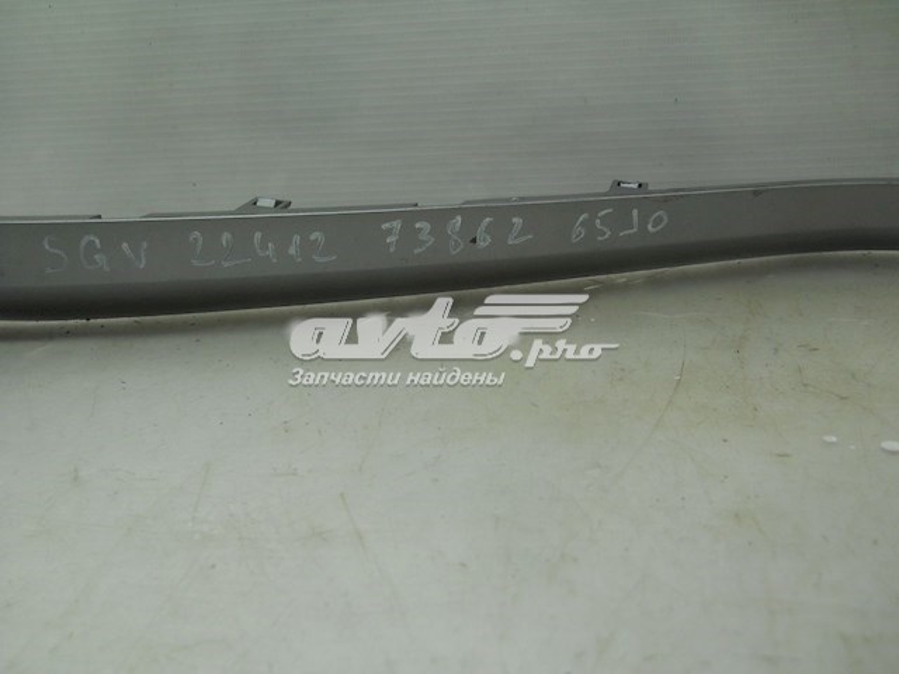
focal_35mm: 41
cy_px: 337
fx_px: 1065
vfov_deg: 35.1
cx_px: 450
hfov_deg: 45.8
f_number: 3.1
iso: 80
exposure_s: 1/50
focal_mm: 6.72
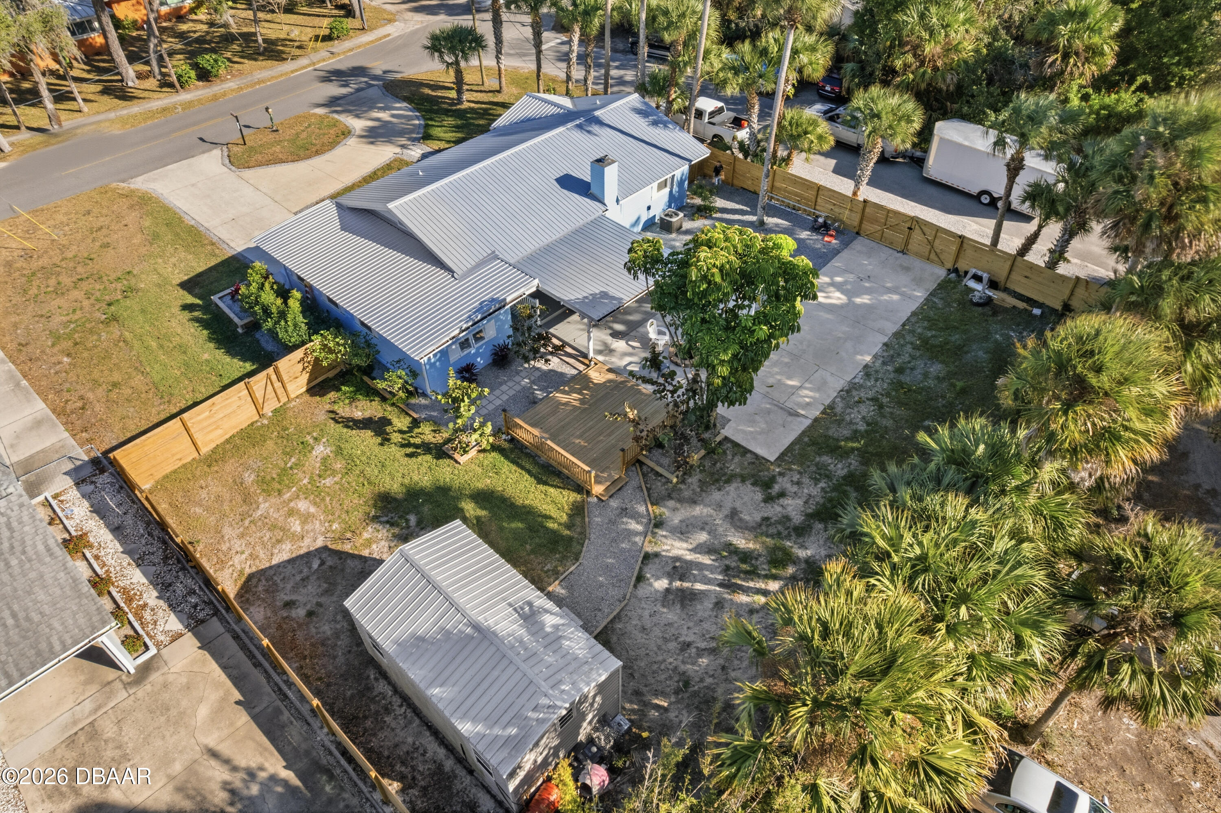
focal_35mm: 22
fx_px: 746
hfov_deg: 78.6
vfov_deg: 57.2
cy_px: 406
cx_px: 610
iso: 100
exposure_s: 1/60
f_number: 2.8
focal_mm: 8.4
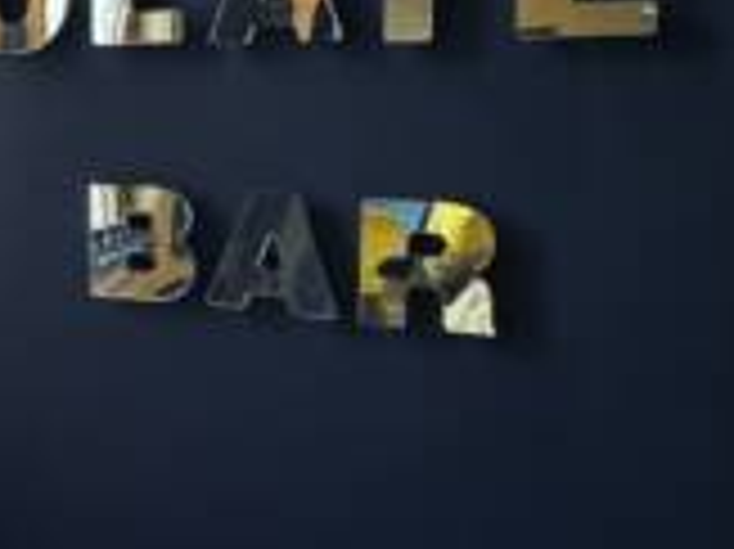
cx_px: -252
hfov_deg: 31.8
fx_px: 911
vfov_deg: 33.2
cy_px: 173
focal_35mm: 43
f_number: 2.2
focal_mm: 2.22
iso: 1600
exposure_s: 1/32
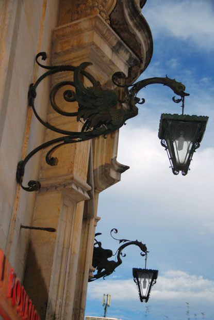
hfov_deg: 19.8
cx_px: 107
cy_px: 160
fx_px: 613
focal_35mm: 69
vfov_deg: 29.2
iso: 400
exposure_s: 1/4000
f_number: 4.5
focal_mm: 46
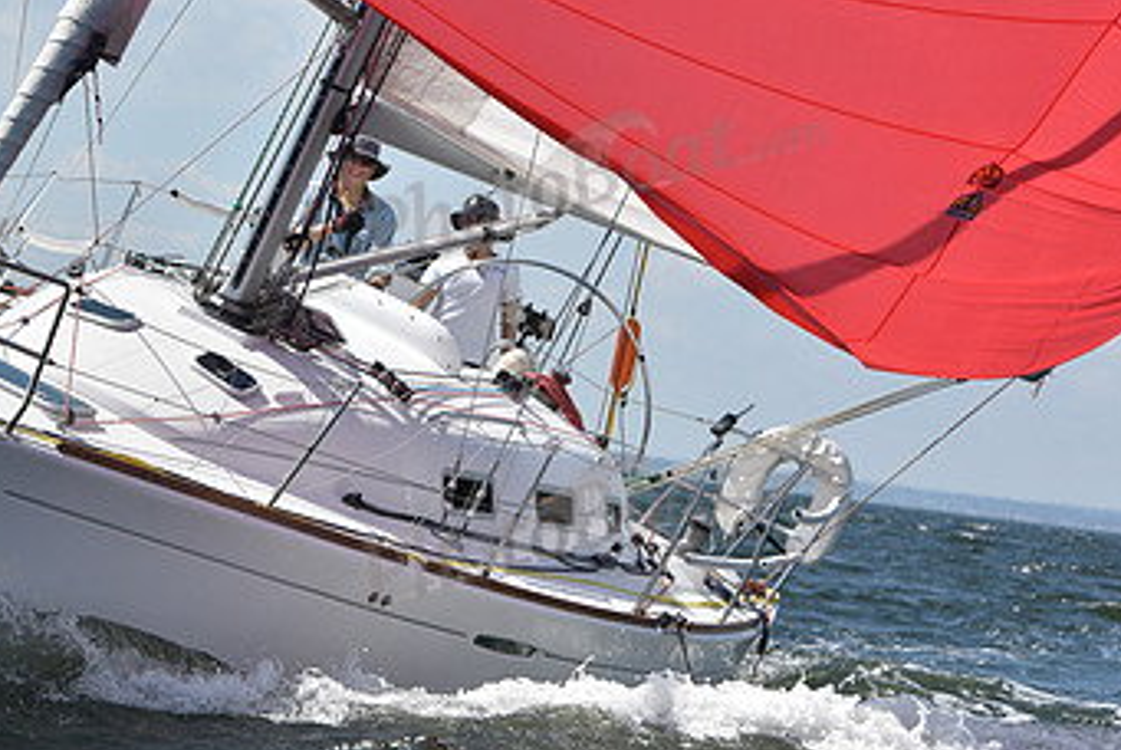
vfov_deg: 5.8
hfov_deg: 8.6
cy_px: 396
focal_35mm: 238
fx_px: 7417
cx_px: 194
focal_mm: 140
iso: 320
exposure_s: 1/1250
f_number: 9
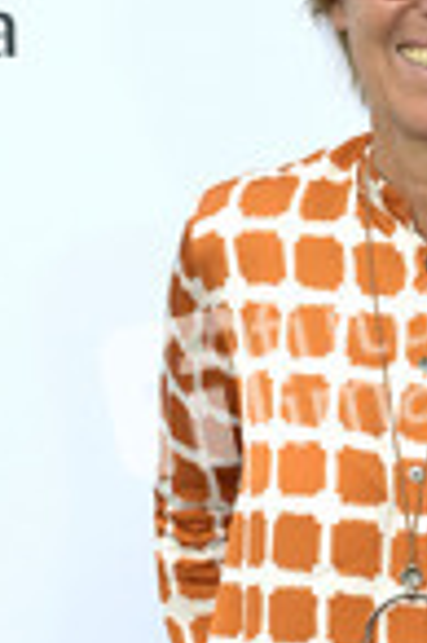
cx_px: 453
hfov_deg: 8.6
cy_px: 595
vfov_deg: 12.8
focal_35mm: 159
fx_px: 2835
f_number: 5.6
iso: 640
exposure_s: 1/250
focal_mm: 58
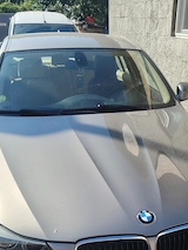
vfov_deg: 39.7
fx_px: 326
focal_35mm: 45
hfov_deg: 32.0
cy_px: 212
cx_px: 125
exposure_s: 1/847
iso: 100
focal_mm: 5.25
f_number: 1.75
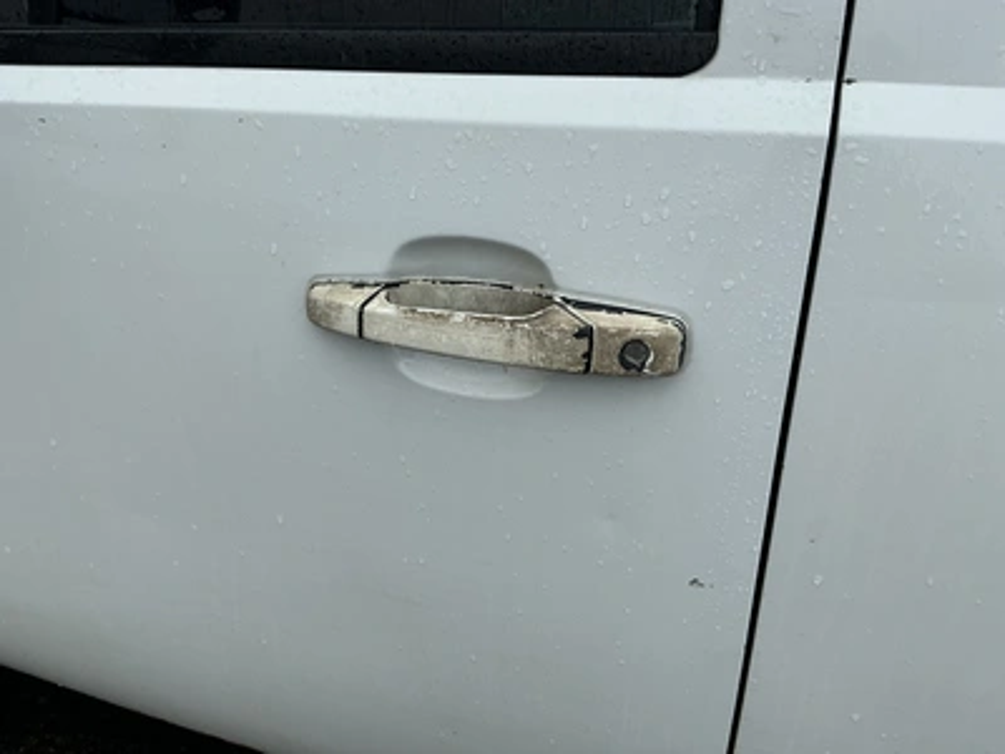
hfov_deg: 63.4
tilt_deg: -28.9
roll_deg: +0.1
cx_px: 502
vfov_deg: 49.7
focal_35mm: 28
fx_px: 813
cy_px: 377
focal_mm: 3
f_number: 1.8
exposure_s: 1/412
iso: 25
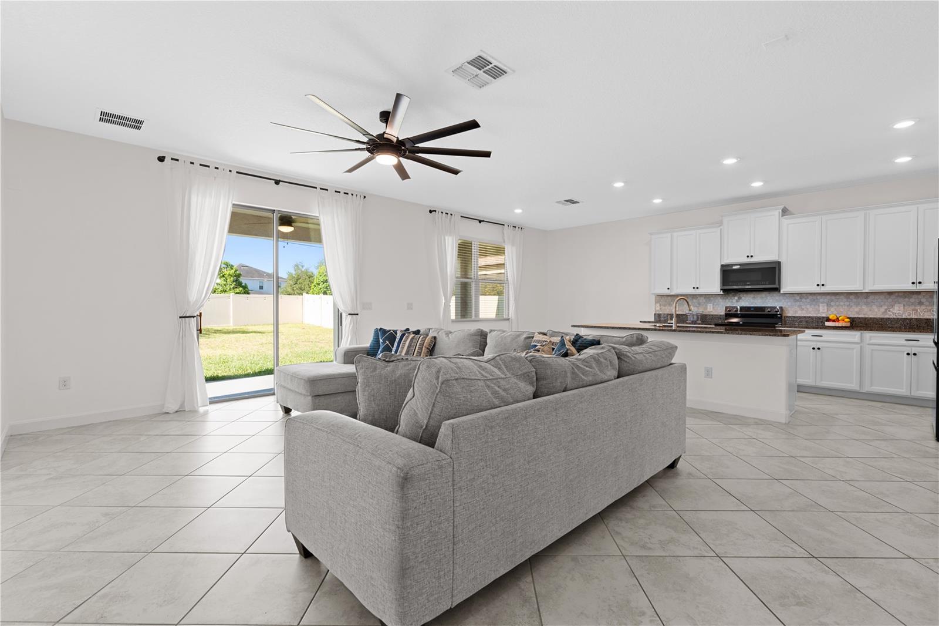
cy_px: 313
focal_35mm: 16
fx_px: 417
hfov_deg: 96.7
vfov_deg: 73.7
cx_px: 470
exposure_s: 1/1.67
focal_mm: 16
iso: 200
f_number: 8
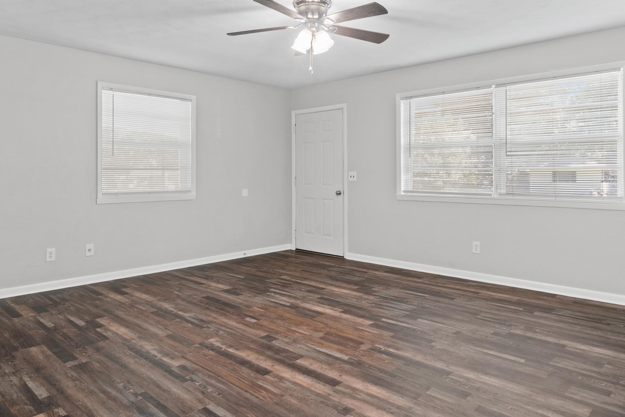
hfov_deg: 71.5
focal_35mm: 25
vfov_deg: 51.1
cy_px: 178
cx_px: 311
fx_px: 434
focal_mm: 12
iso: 250
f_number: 9
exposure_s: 1.3
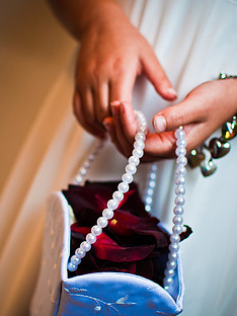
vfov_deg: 26.7
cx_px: 112
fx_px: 664
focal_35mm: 73
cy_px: 186
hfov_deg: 20.2
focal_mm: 35
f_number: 1.8
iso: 200
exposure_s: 1/80
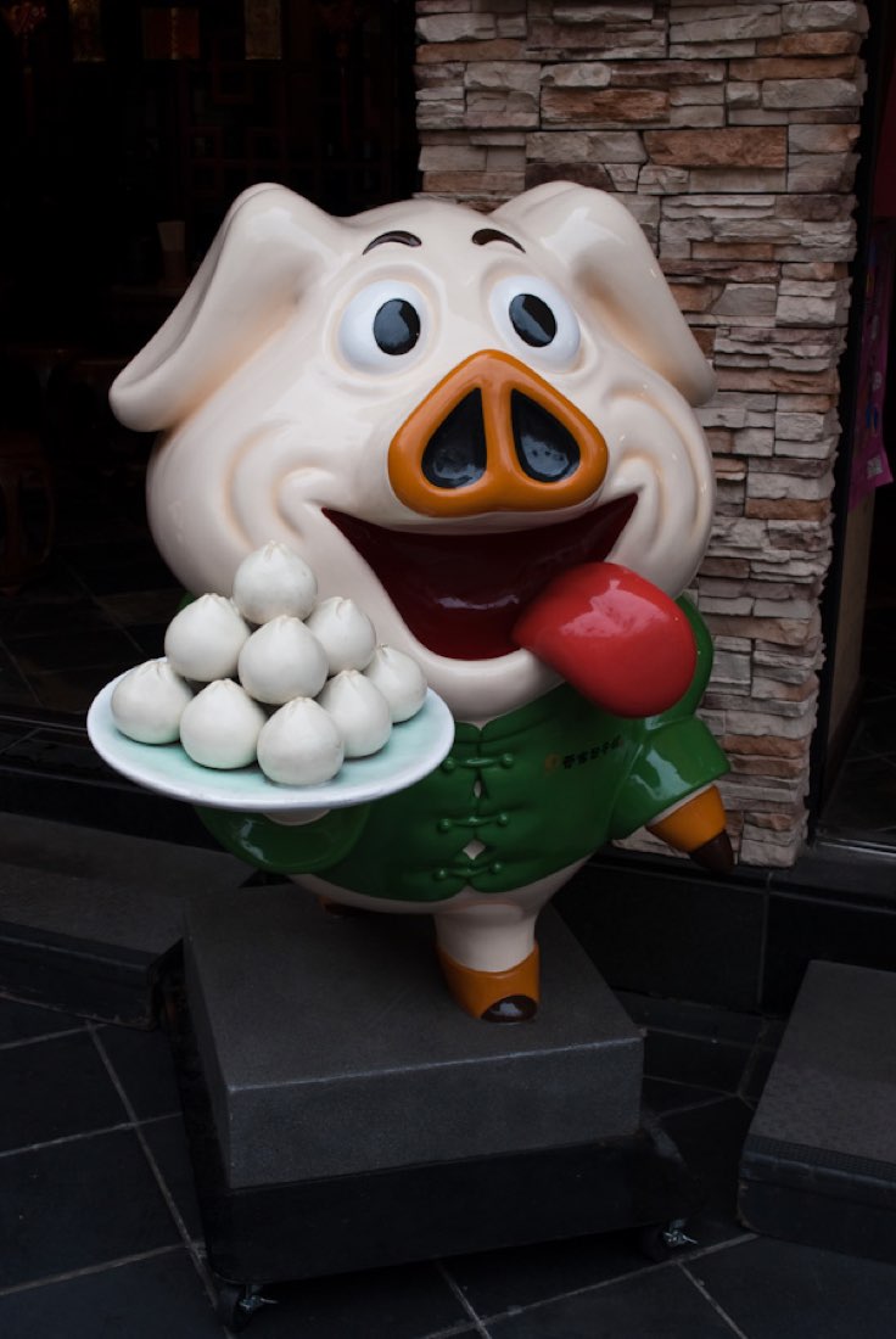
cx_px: 448
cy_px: 670
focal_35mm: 44
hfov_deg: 30.9
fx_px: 1620
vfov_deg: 44.9
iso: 200
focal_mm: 29
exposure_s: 1/200
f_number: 8
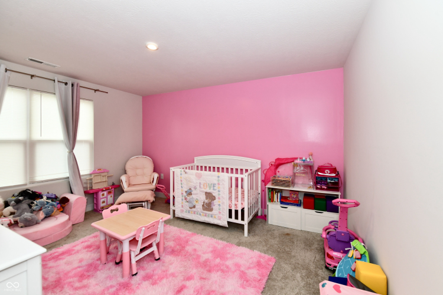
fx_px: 172
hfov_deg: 104.3
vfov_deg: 81.2
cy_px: 148
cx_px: 222
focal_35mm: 14
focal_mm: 14
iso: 640
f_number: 6.3
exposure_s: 1/60
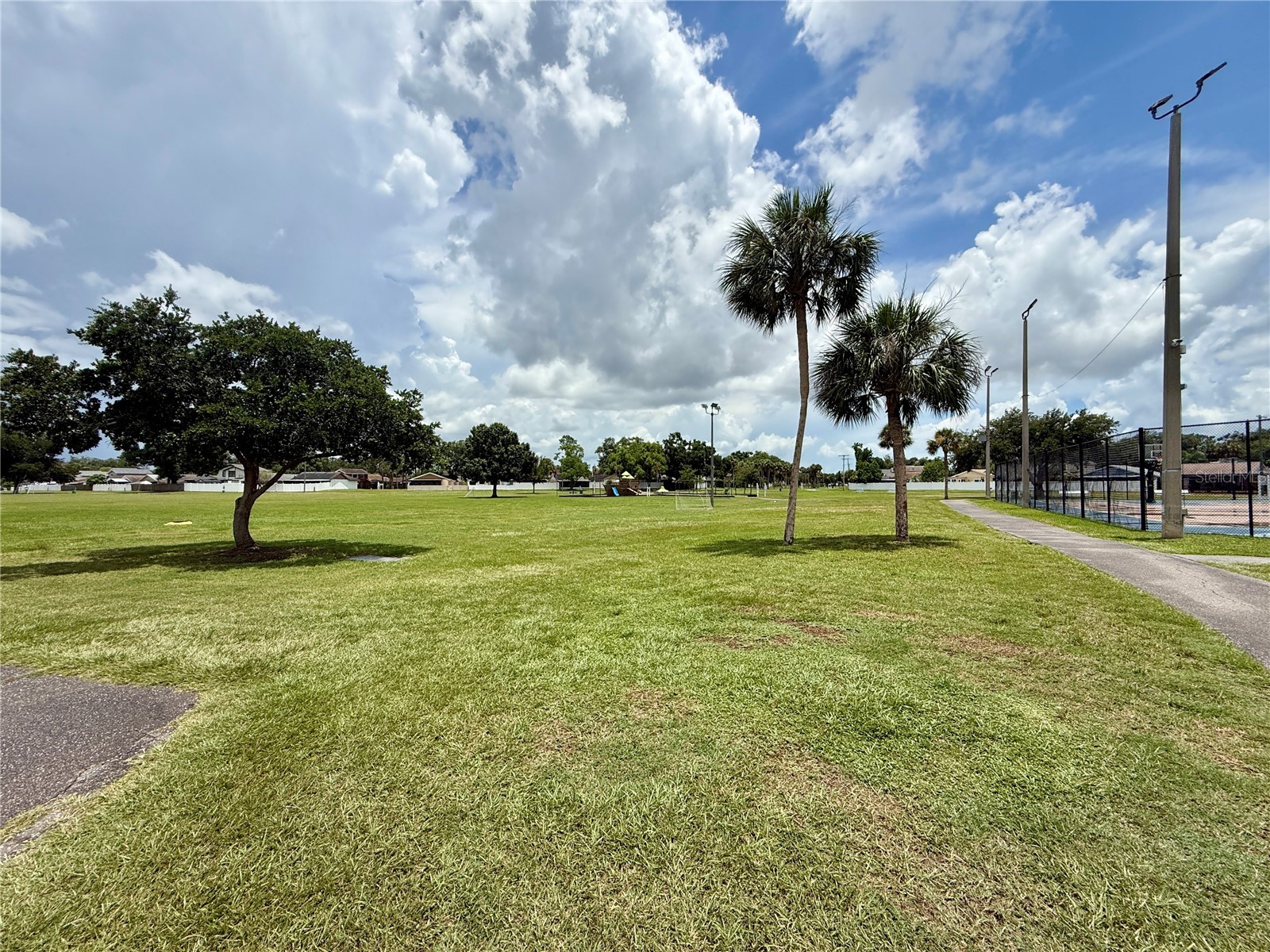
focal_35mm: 14
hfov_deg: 102.1
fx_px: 514
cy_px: 476
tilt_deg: +1.1
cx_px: 635
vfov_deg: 85.7
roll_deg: +0.1
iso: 50
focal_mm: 2.22
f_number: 2.2
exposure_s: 1/3891
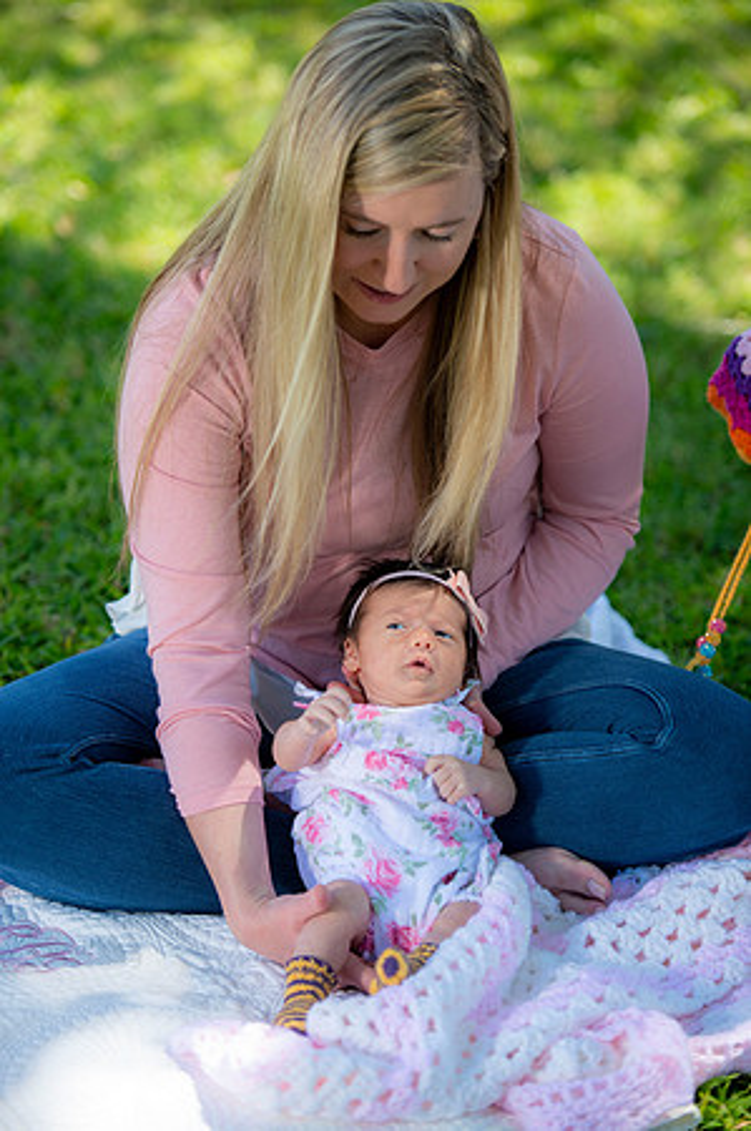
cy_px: 566
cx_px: 376
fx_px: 3826
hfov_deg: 11.2
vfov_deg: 16.8
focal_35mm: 122
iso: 100
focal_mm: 122
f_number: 2.8
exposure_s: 1/250
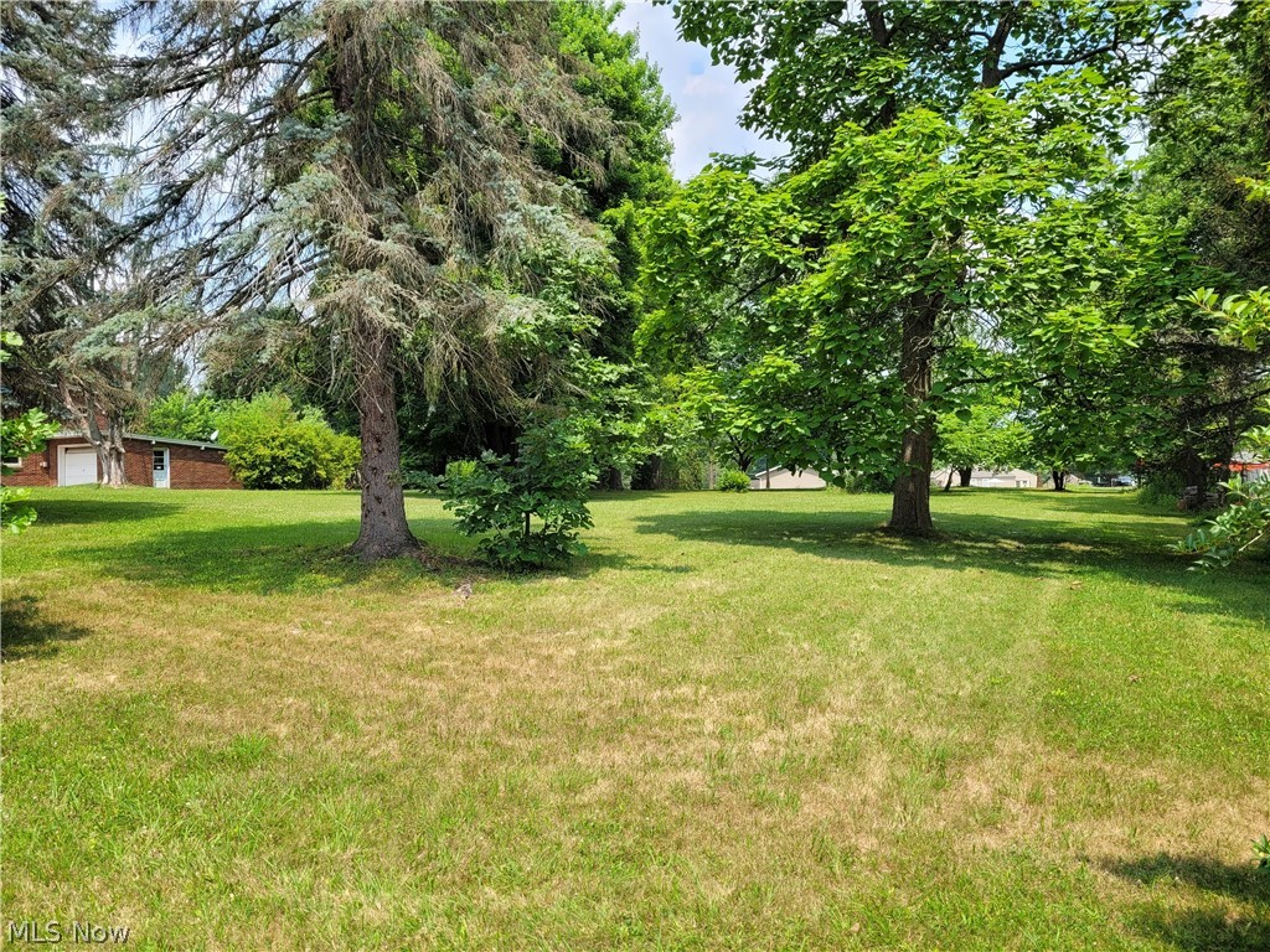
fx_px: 954
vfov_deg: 53.1
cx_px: 635
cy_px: 476
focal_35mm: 26
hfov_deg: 67.3
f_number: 1.8
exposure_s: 1/1198
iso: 40
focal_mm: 5.4
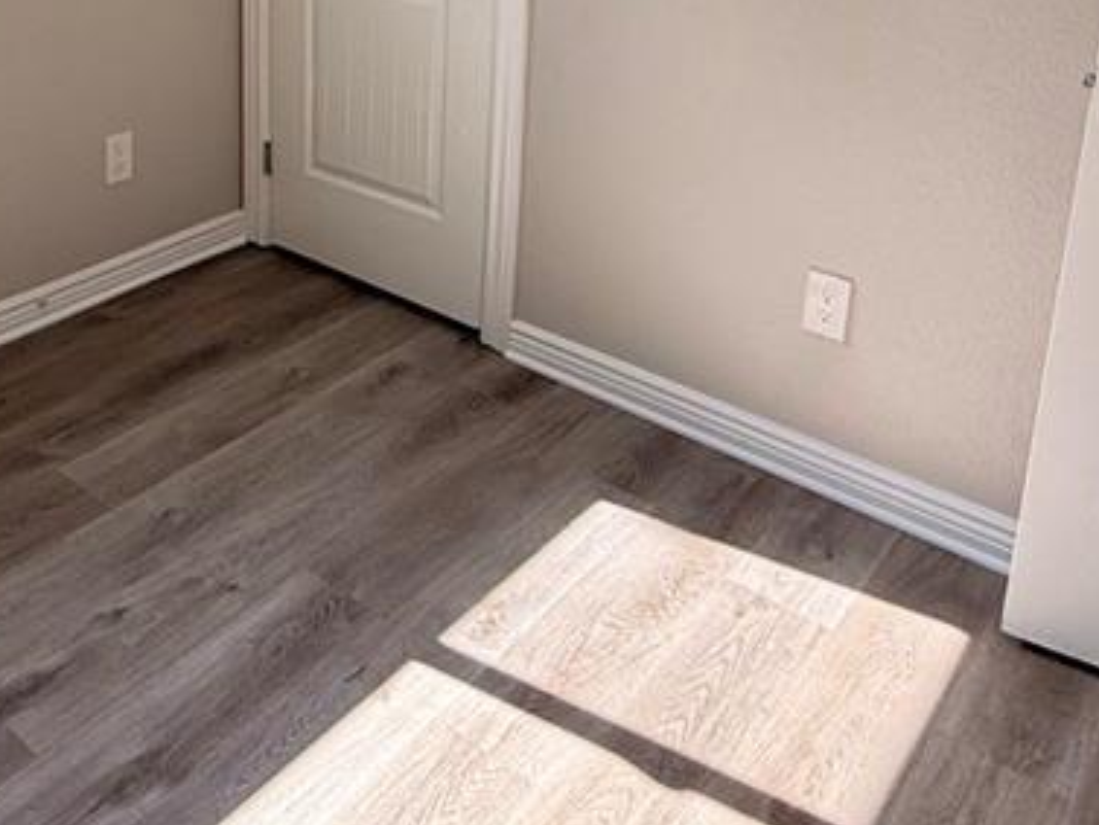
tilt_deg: -13.9
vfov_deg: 35.0
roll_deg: -0.5
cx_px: 332
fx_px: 1207
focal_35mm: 38
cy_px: 41
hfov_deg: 47.8
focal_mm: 2.22
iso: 64
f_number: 2.2
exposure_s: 1/137
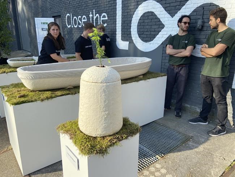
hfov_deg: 67.3
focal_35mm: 26
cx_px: 118
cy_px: 88
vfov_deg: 53.1
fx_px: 177
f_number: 1.8
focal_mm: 4.25
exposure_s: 1/1050
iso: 32
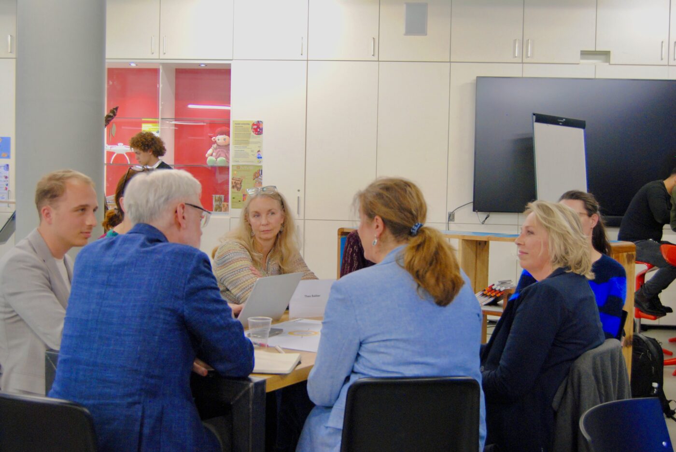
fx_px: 902
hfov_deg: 41.1
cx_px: 338
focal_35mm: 48
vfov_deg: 28.1
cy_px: 226
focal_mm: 32
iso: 900
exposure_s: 1/30
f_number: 4.5
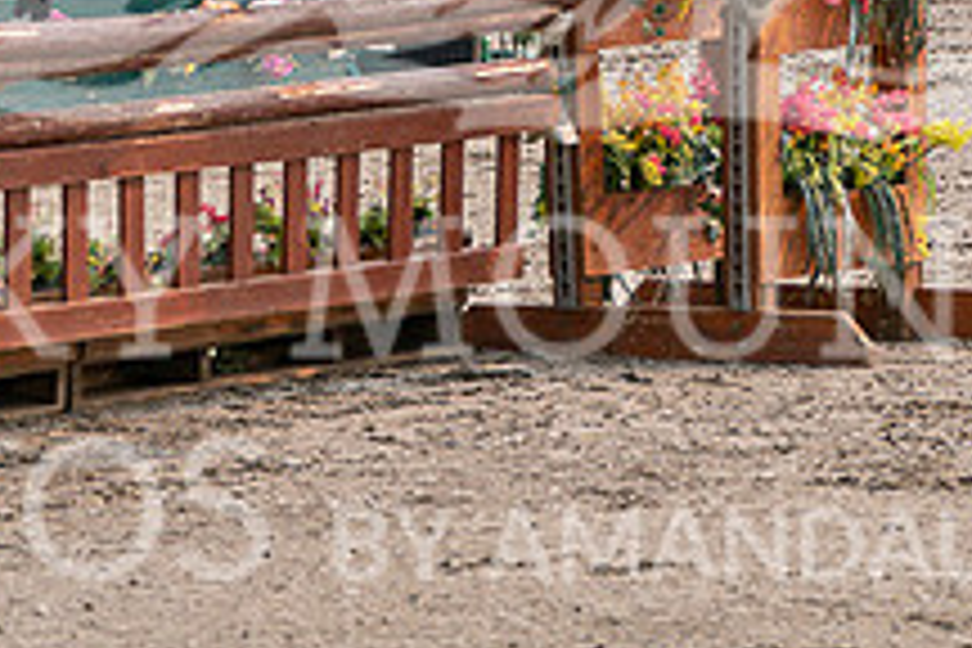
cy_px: -119
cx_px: 518
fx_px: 11609
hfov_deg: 4.8
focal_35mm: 430
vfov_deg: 3.2
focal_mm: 160
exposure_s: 1/1000
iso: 500
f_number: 5.6
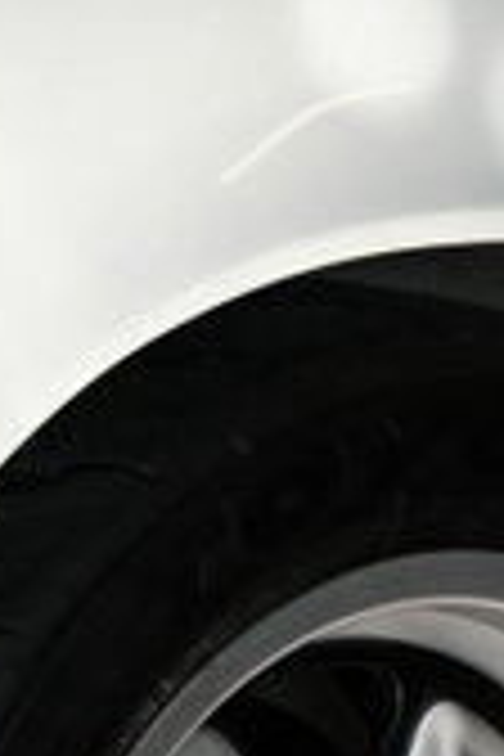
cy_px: 524
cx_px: -716
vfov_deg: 3.6
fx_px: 11906
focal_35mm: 567
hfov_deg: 2.4
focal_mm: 55
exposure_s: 1/1000
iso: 640
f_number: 2.8
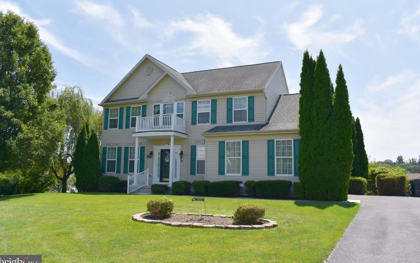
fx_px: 320
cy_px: 127
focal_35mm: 28
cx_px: 209
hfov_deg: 66.5
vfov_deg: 44.5
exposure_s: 1/200
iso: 100
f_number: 10
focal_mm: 18
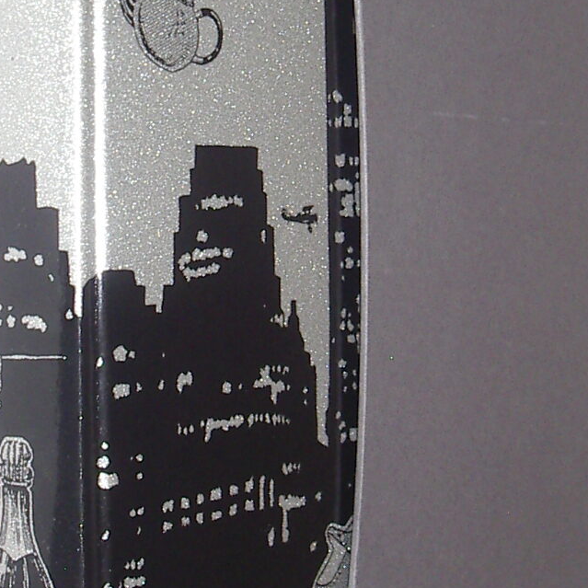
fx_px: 2210
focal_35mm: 115
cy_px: 158
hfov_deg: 15.1
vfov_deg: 15.1
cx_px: 248
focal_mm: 7.8
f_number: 3
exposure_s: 1/60
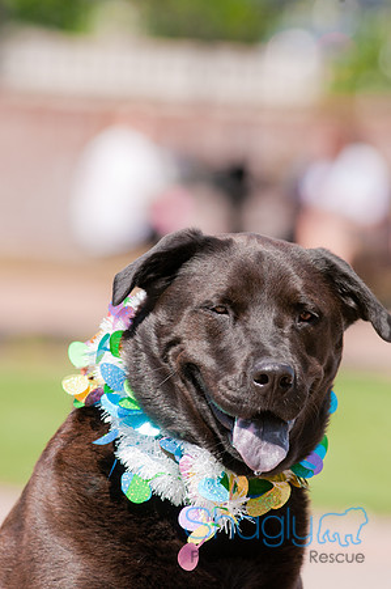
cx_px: 196
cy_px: 294
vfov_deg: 6.9
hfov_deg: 4.6
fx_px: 4898
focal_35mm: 300
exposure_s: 1/800
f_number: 5
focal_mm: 200
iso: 200
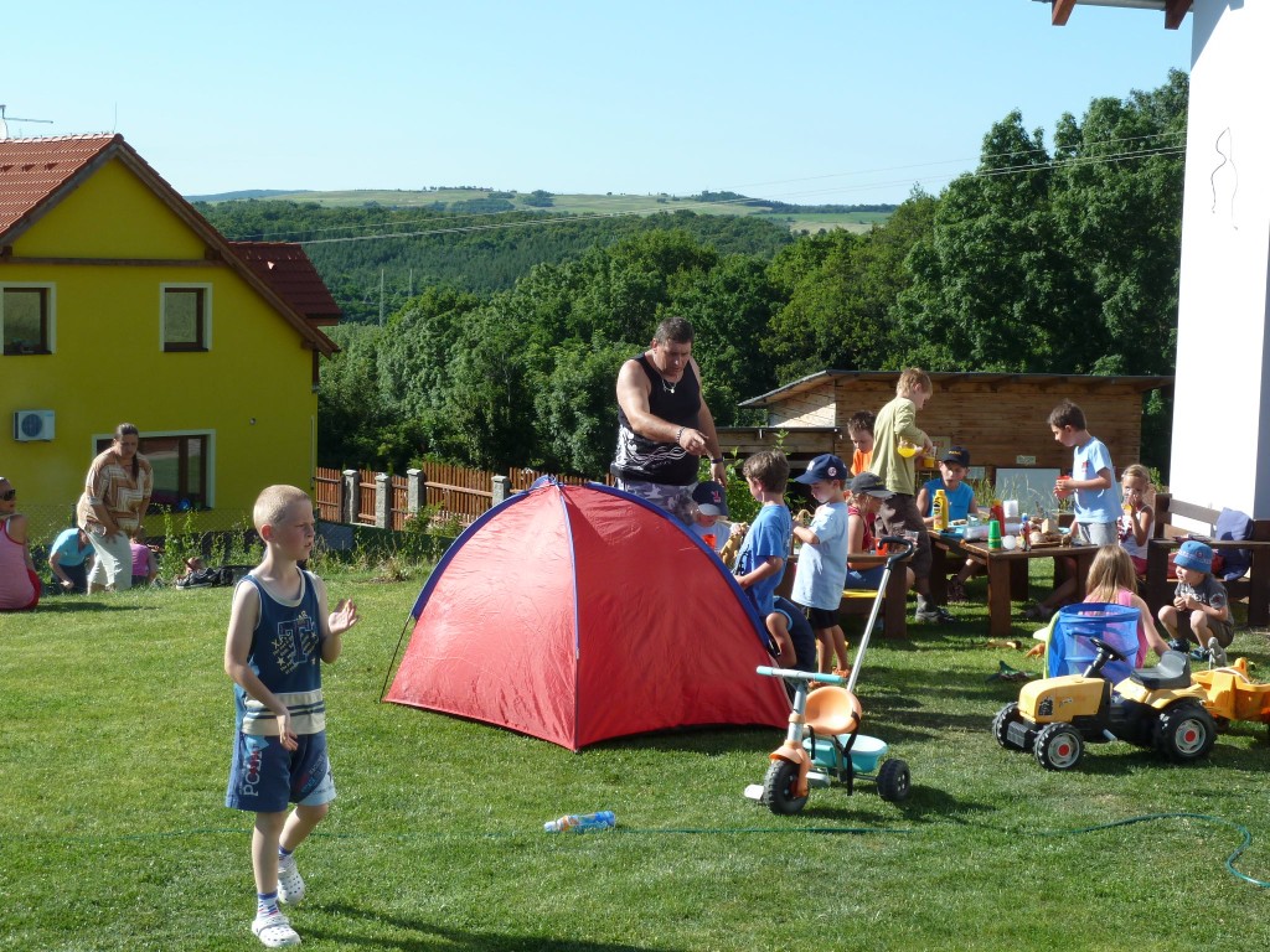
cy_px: 476
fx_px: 2165
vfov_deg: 24.8
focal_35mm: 59
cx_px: 635
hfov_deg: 32.7
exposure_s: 1/320
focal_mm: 9.7
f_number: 3.9
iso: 80
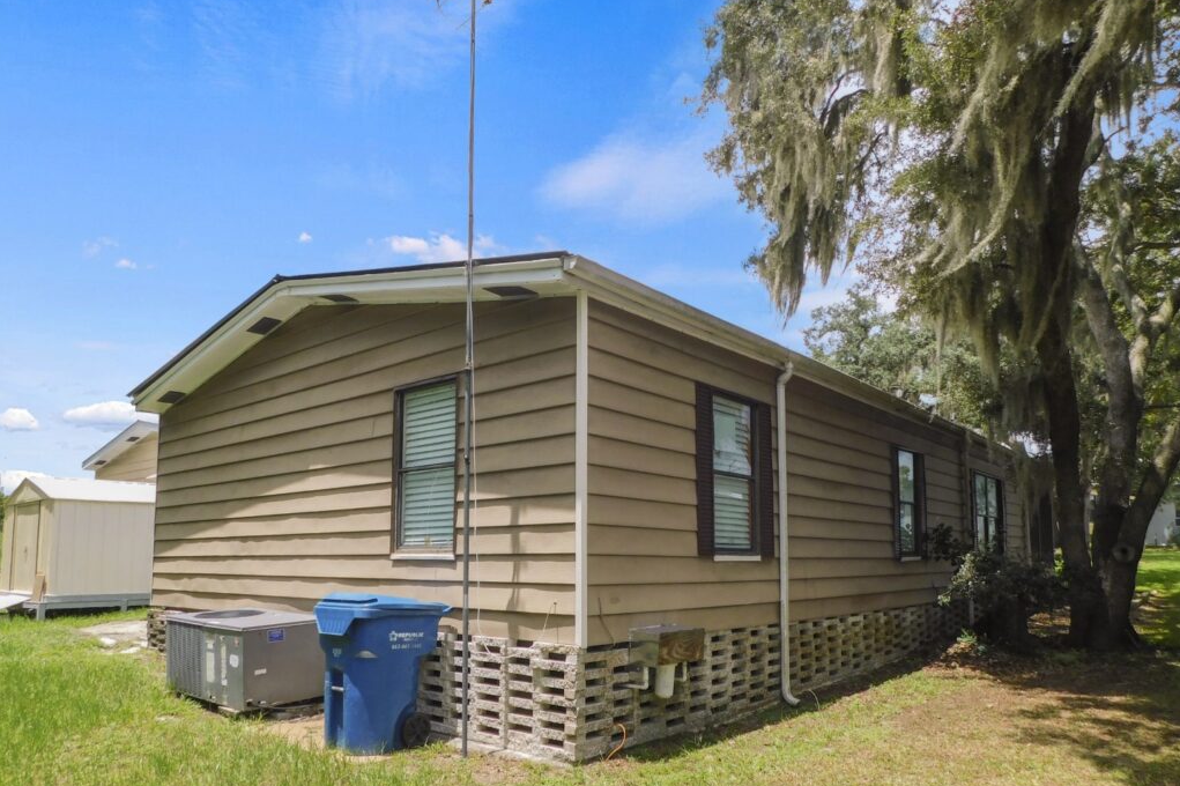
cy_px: 431
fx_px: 786
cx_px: 591
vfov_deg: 53.0
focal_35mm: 24
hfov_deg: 73.8
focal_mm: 4
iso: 125
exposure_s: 1/1000
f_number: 3
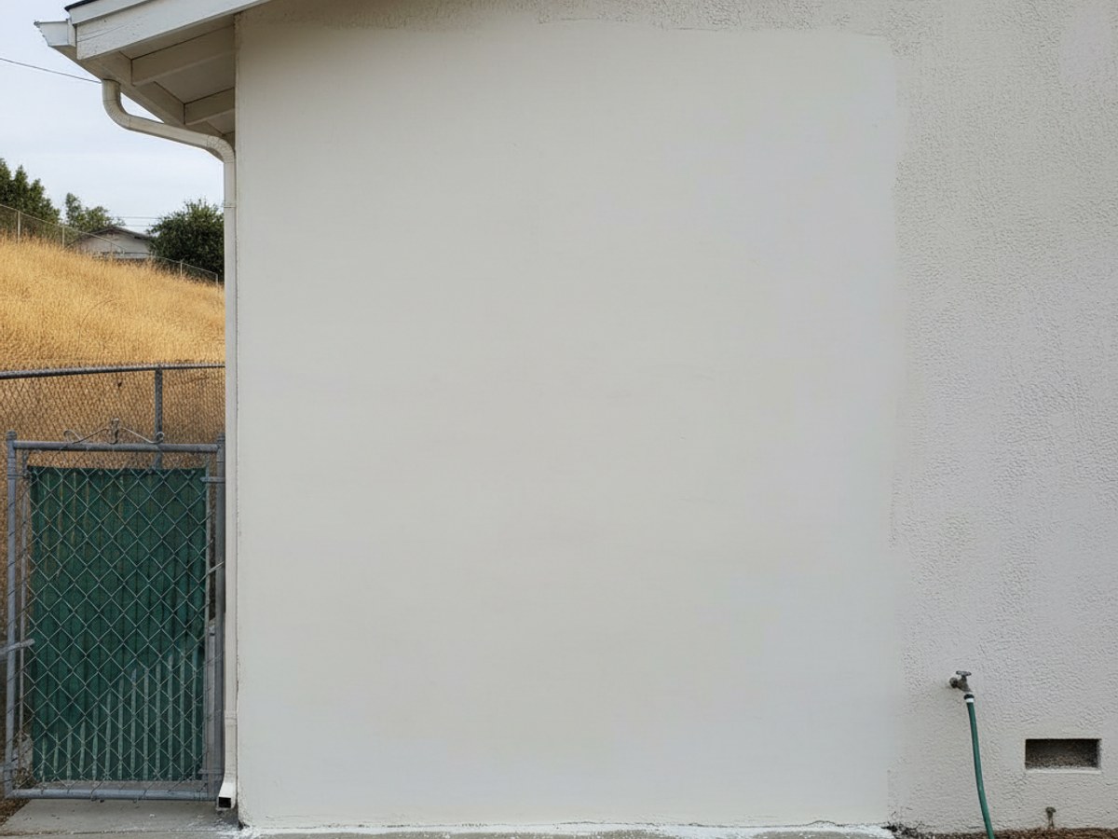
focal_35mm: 23
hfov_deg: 73.9
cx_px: 559
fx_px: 743
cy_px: 420
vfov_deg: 58.9
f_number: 1.8
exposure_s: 1/1065
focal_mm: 6.4
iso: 551
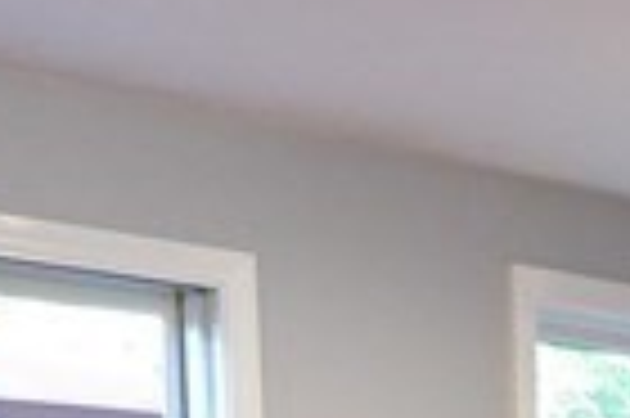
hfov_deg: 13.2
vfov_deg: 9.7
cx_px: 1305
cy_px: 816
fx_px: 2307
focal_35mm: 132
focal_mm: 6.7
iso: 1000
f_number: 3.5
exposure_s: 1/30
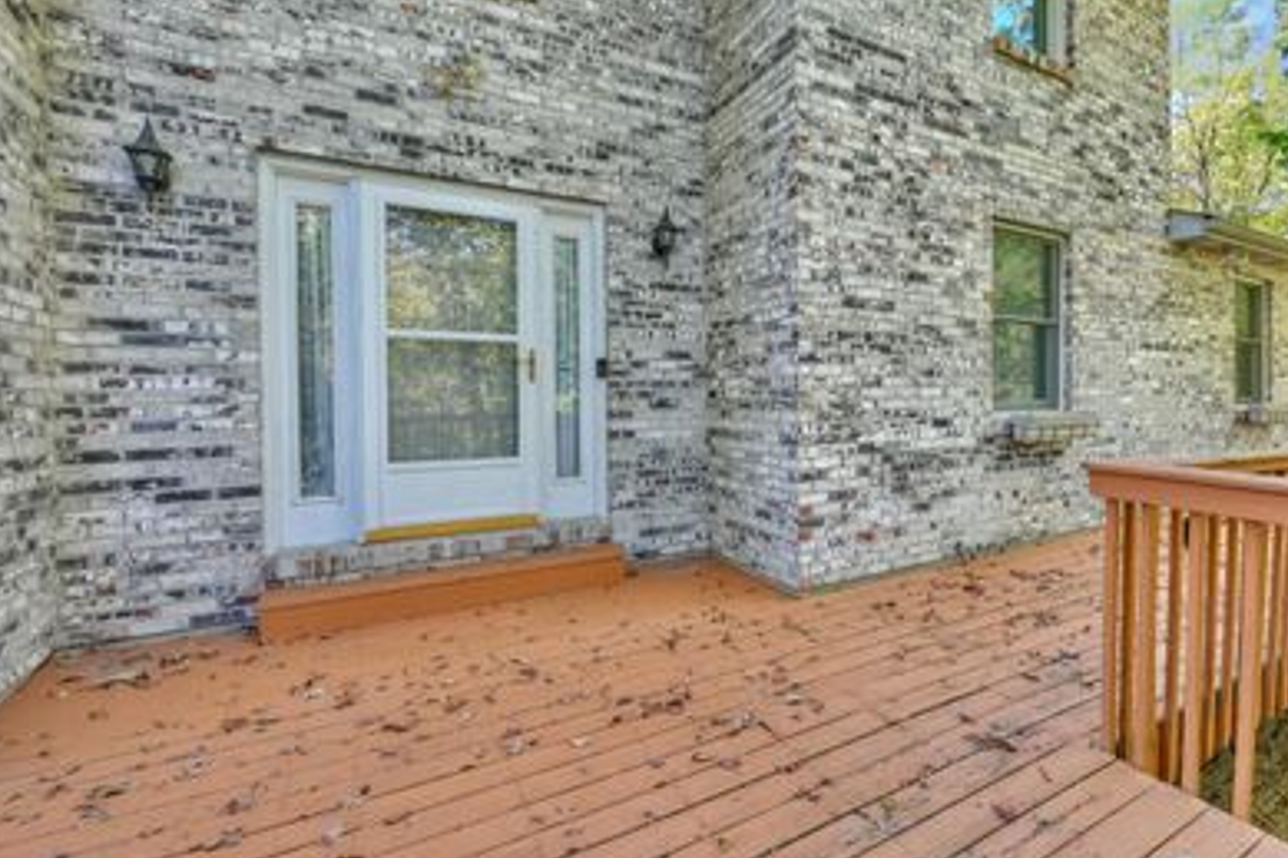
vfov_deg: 67.3
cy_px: 406
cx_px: 805
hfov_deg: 88.2
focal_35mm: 18
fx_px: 644
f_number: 10
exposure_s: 1/3.33
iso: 100
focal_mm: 14
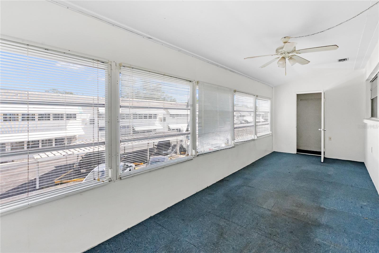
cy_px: 126
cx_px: 190
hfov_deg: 96.7
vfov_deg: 73.8
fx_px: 168
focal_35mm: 16
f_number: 8
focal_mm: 16
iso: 5000
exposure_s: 1/1500
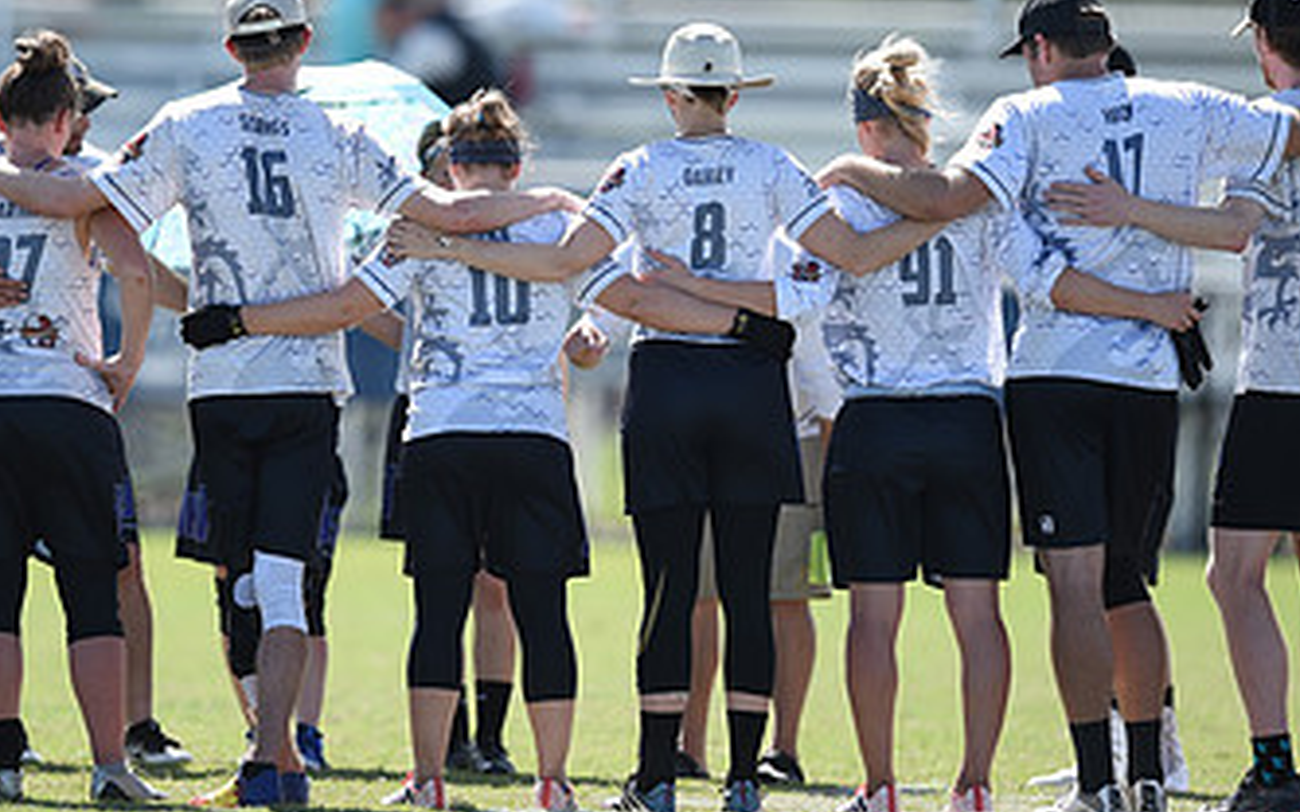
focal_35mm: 709
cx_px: 496
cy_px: 250
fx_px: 25115
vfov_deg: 1.9
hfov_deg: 3.0
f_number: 2.8
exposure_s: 1/1000
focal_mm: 400
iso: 100
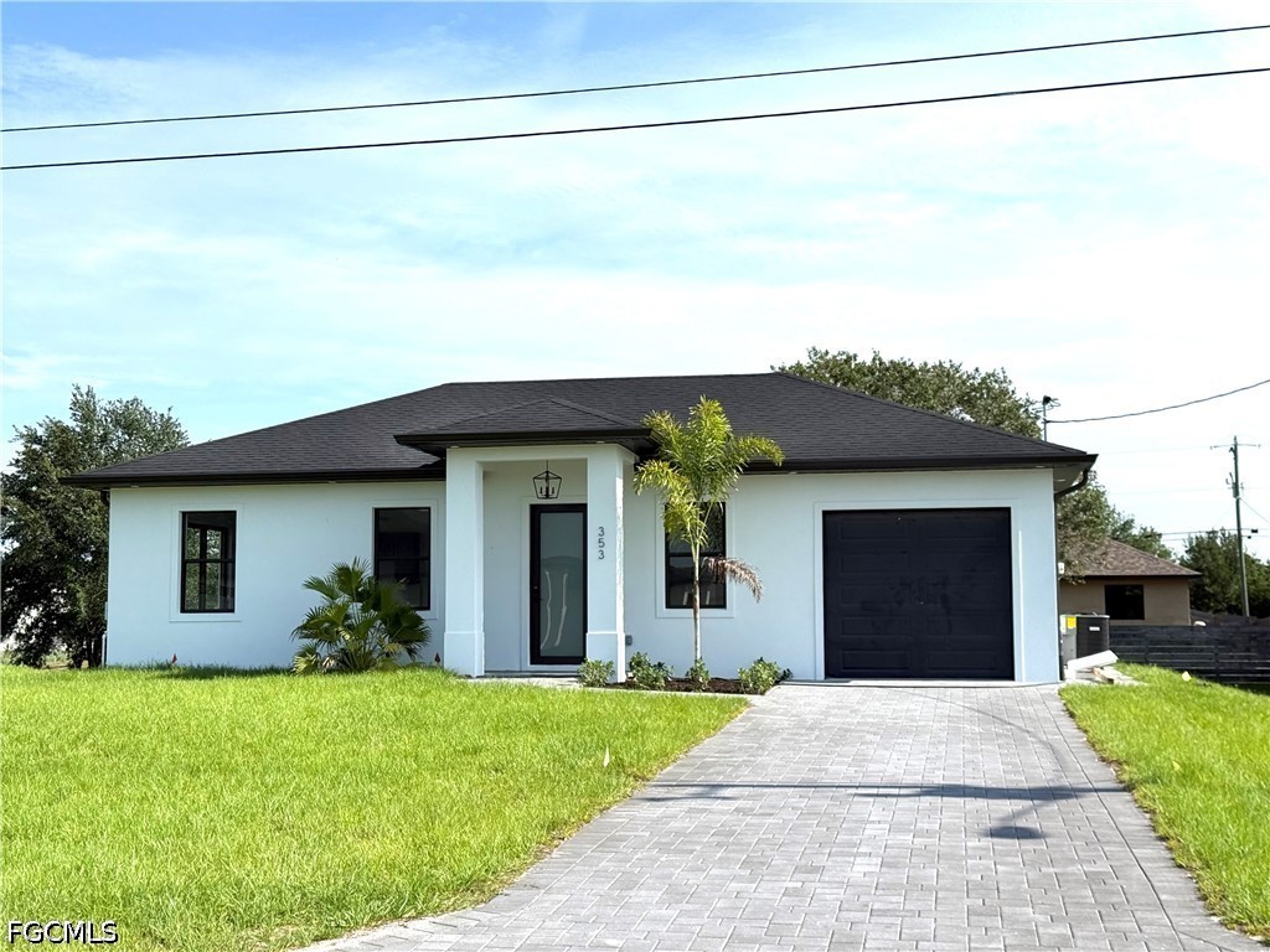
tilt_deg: +4.8
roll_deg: +0.0
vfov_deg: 30.3
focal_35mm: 48
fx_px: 1761
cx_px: 635
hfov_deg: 39.7
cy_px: 476
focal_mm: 6.76
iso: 64
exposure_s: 1/6024
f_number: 1.78
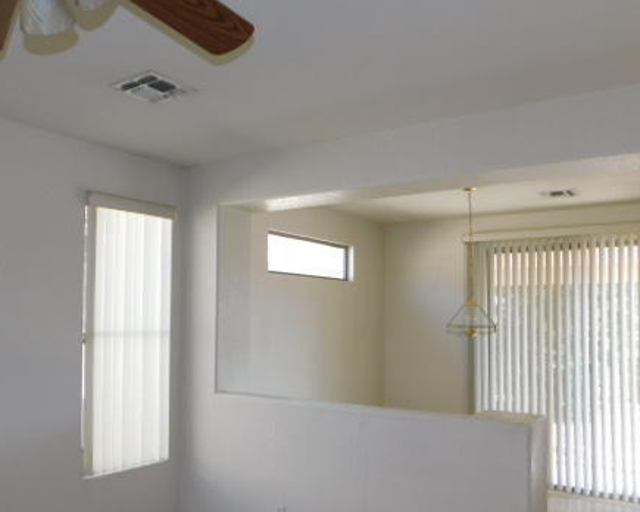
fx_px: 625
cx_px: 265
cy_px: 293
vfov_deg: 44.4
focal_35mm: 33
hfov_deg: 53.9
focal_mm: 4
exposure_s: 1/80
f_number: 3
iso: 125
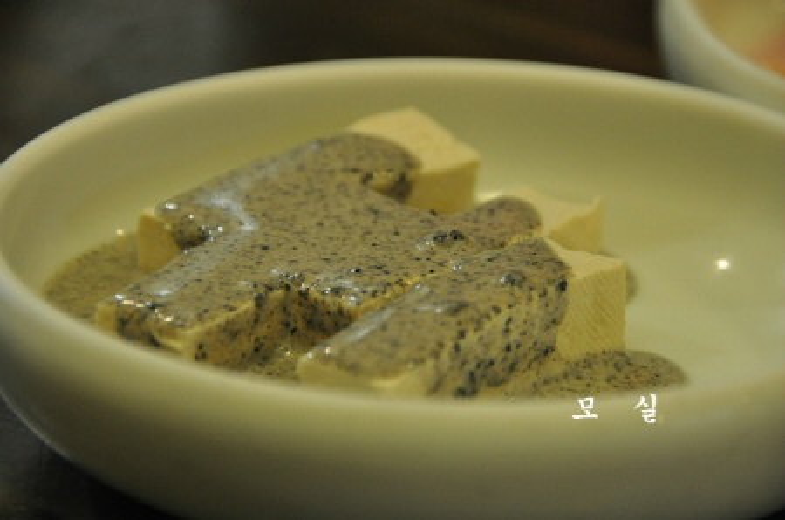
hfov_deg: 7.9
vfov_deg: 5.2
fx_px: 5712
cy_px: 260
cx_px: 392
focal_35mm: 262
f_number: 6.3
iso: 1250
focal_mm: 175
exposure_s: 1/20
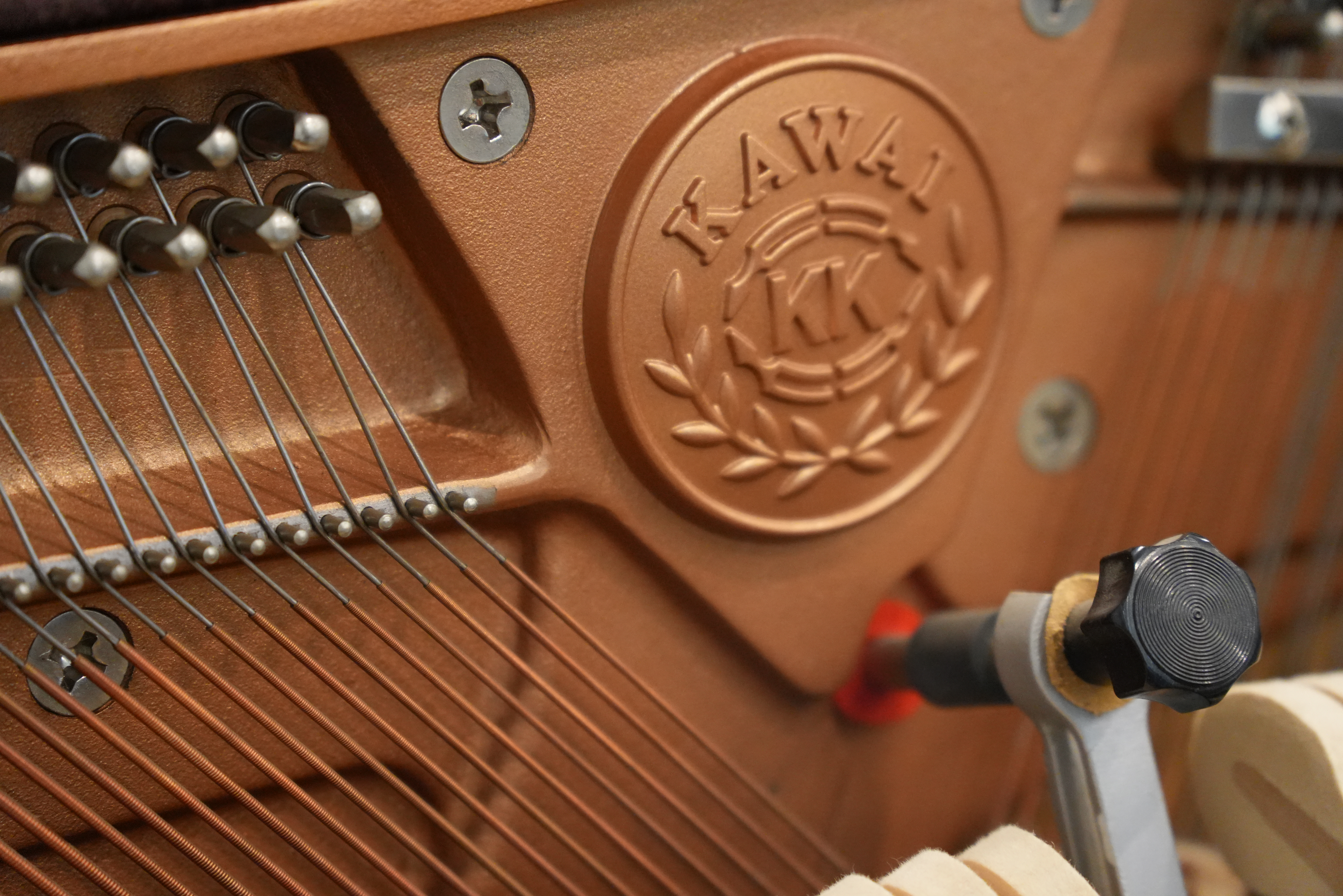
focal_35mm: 105
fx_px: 3917
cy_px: 448
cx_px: 672
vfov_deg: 13.0
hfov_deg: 19.5
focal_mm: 70
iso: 4000
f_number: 2.8
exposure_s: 1/125
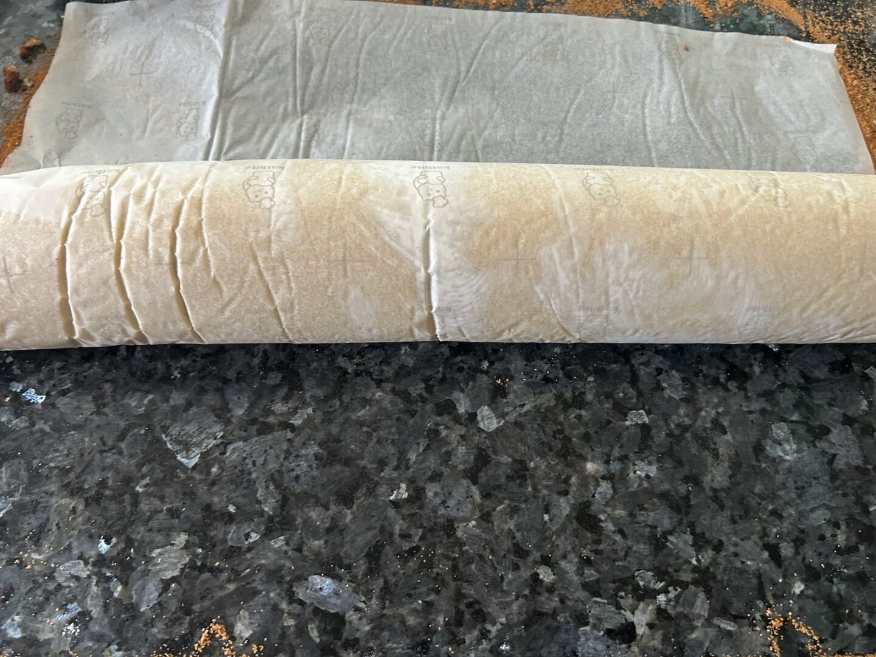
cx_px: 438
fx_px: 658
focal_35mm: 26
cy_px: 328
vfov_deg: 53.1
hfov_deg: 67.3
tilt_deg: -62.3
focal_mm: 5.7
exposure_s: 1/60
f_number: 1.5
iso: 200
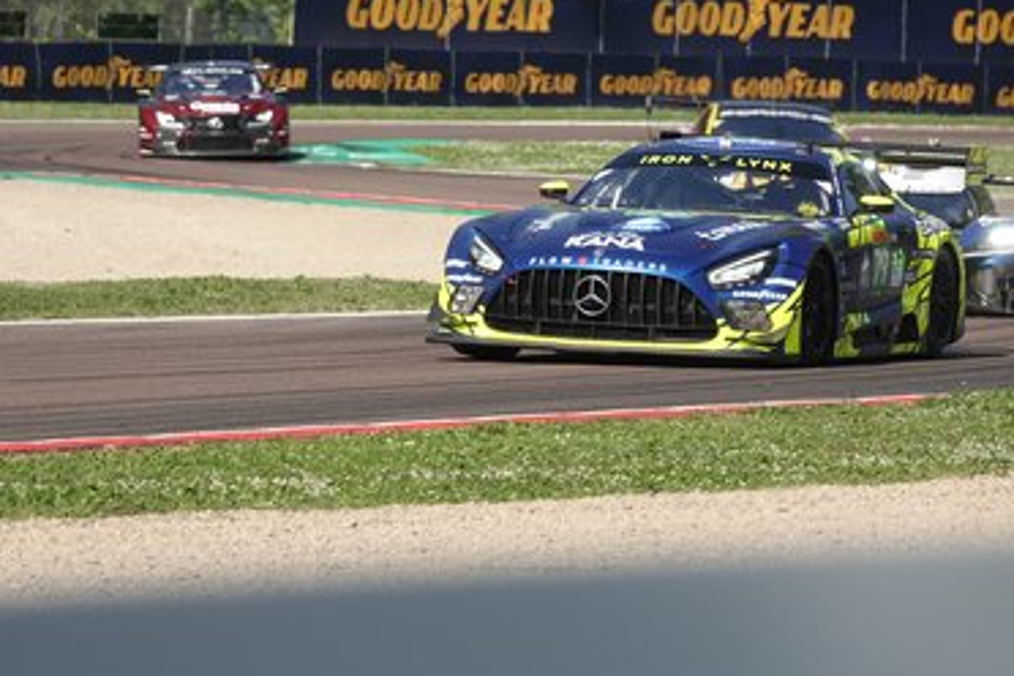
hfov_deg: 5.7
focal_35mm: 363
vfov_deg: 3.8
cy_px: 352
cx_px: 559
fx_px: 10224
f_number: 4
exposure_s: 1/800
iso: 100
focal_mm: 110.13
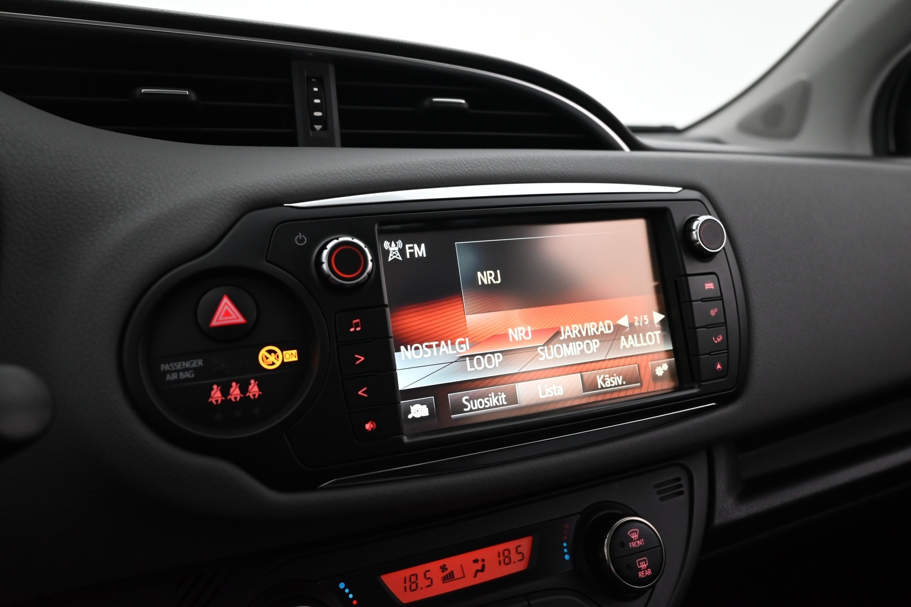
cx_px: 456
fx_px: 607
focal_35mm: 24
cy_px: 304
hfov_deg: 73.7
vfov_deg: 53.1
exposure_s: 1/100
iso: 3200
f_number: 4
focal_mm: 24
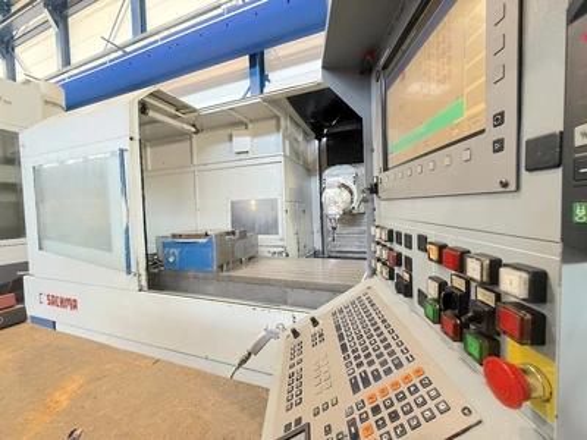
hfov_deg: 102.1
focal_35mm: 14
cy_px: 220
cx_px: 294
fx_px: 237
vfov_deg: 85.7
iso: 400
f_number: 2.2
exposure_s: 1/50
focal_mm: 2.22
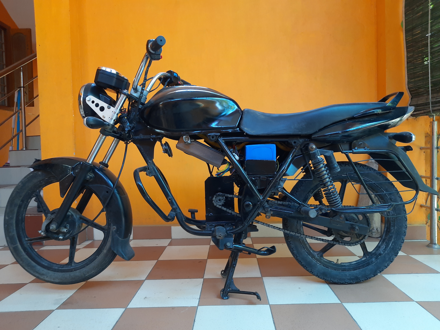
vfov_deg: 54.9
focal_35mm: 25
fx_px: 318
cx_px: 220
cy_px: 165
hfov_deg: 69.4
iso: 125
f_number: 2
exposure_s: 1/50
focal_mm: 4.6
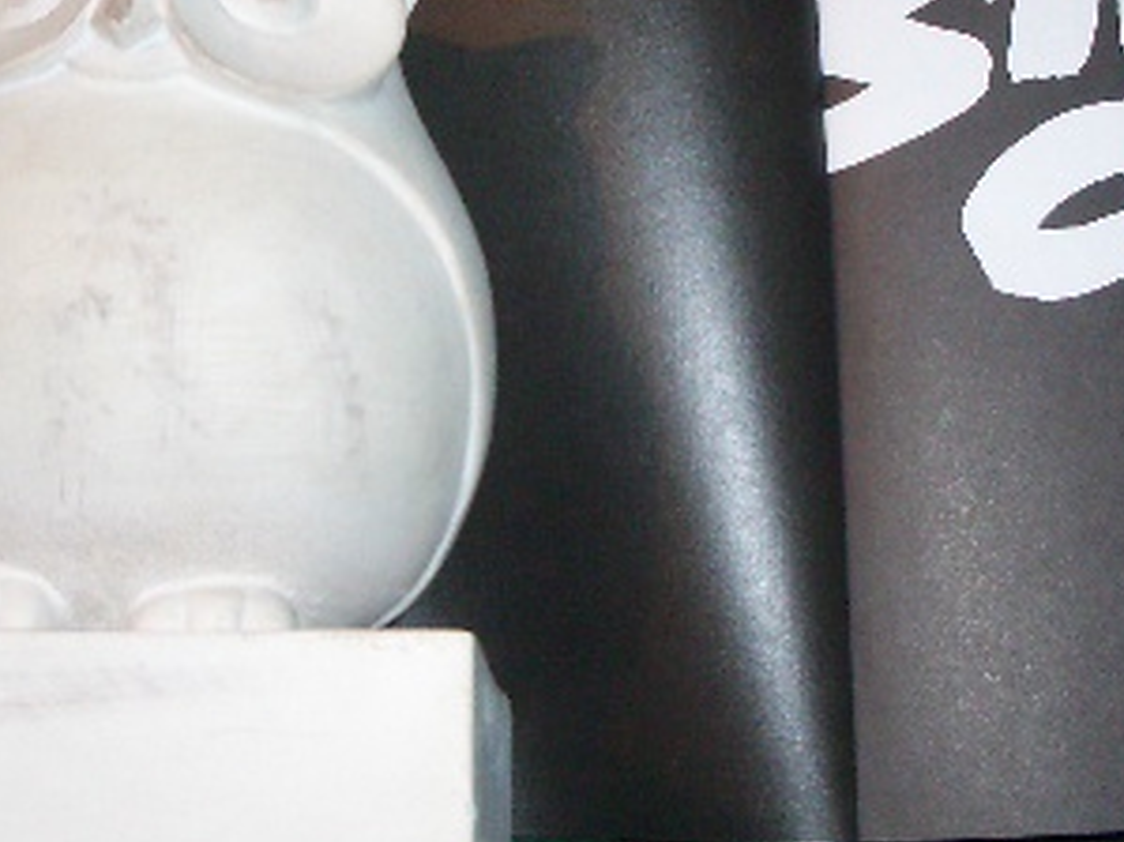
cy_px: 289
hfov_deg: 26.0
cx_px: 571
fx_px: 2434
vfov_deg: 19.6
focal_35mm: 75
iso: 200
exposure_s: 1/60
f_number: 2.6
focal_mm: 5.8
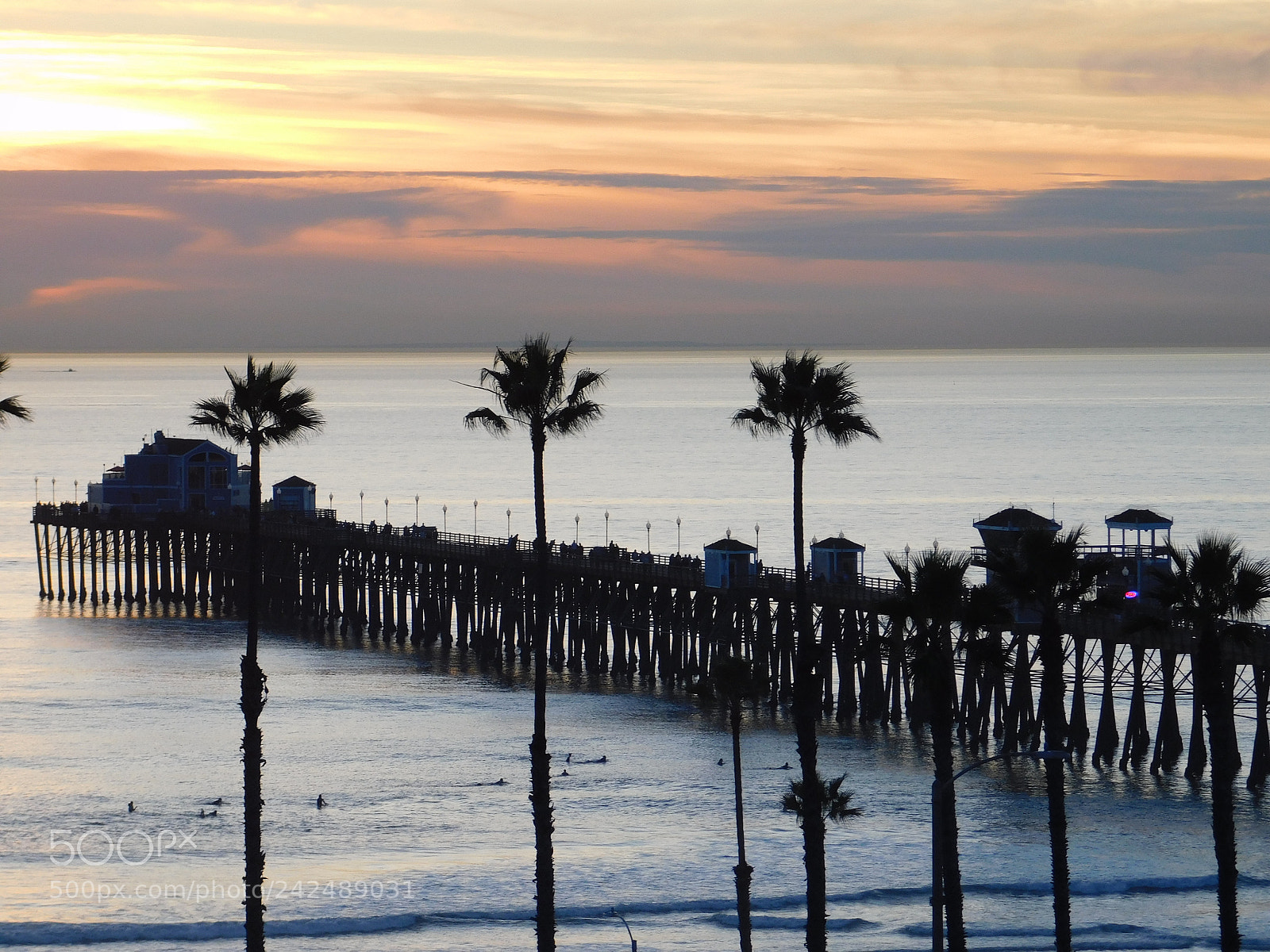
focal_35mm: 170
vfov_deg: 8.7
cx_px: 635
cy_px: 476
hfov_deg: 11.6
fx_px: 6237
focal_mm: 30.1
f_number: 5.3
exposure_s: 1/80
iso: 125
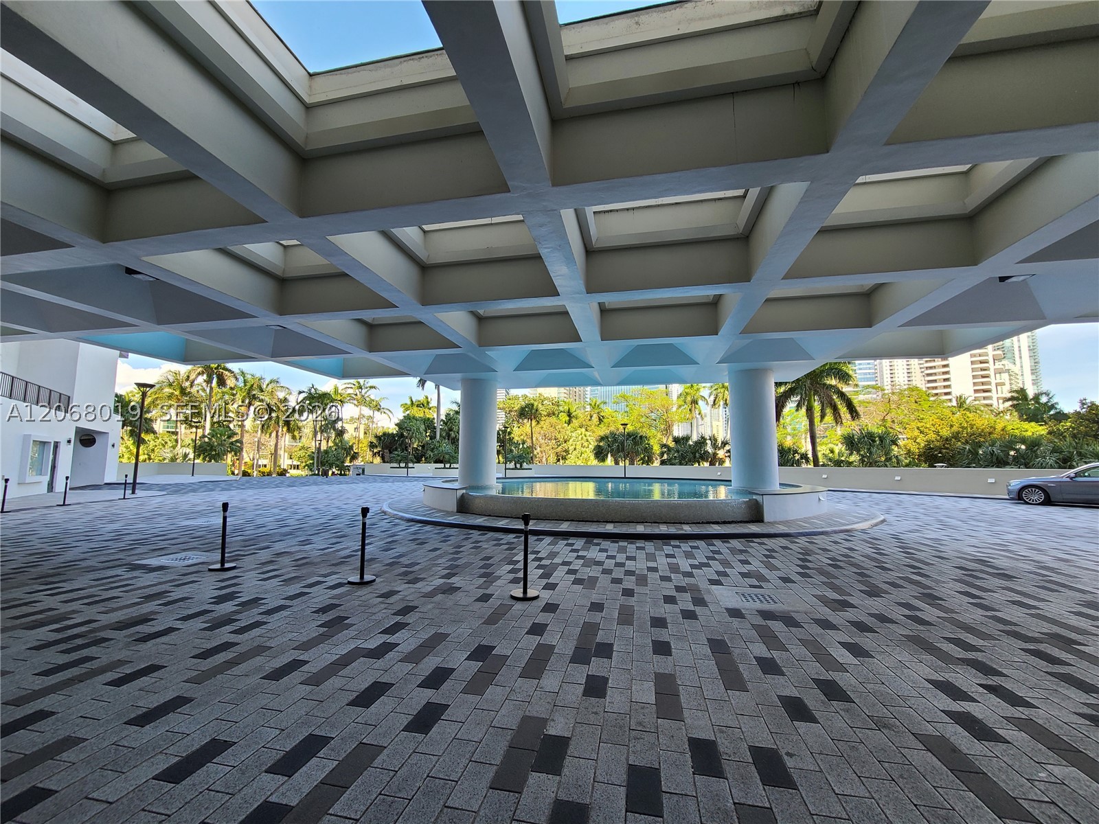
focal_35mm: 13
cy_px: 412
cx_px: 550
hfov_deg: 106.2
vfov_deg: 89.9
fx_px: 413
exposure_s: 1/249
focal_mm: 2.2
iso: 50
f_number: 2.2
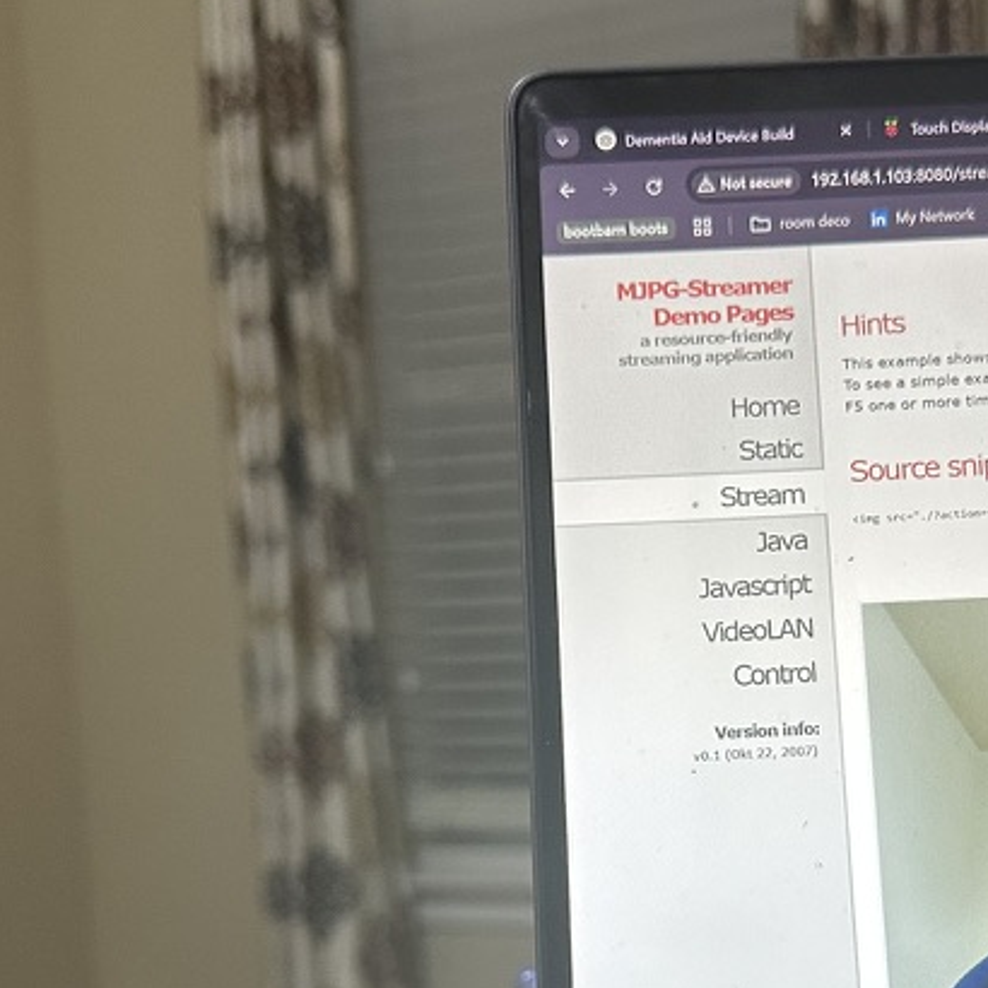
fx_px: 1711
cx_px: 692
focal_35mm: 53
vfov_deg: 31.4
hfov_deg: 31.8
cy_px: 788
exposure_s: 1/120
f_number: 1.78
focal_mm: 6.86
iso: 200
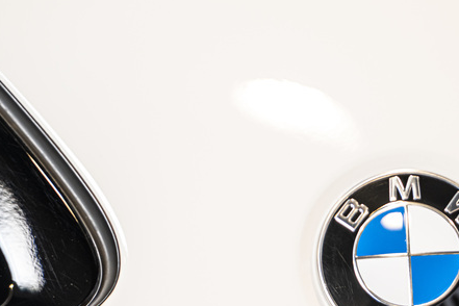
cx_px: 411
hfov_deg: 11.7
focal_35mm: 174
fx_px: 2218
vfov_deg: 7.9
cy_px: 258
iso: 500
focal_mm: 75
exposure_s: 1/160
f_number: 2.8
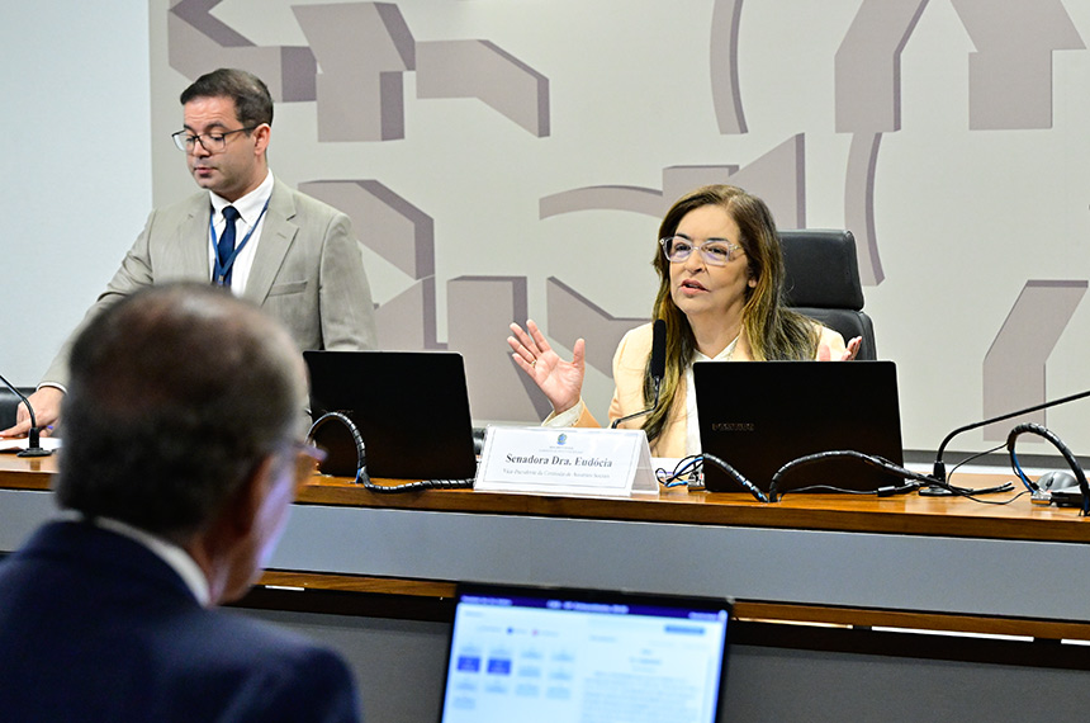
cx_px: 545
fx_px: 3173
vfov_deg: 13.0
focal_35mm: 105
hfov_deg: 19.5
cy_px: 362
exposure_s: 1/200
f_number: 4
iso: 4000
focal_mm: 70
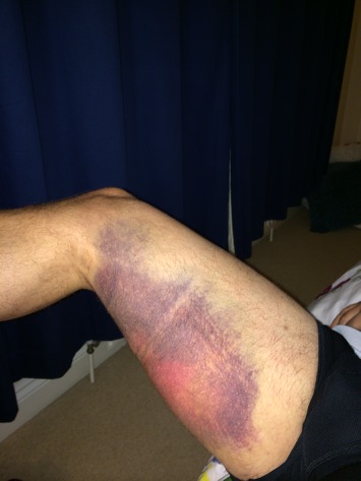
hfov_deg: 46.8
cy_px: 240
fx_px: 417
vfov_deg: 60.0
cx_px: 180
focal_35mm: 30
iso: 64
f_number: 2.2
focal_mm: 4.12
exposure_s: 1/16
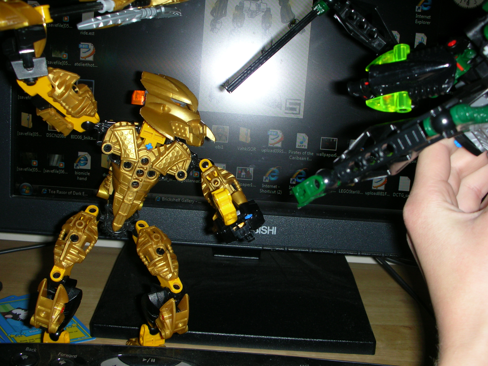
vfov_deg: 31.5
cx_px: 244
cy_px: 183
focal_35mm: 46
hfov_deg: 41.2
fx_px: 648
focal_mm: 7.7
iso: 50
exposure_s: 1/60.1
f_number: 3.5
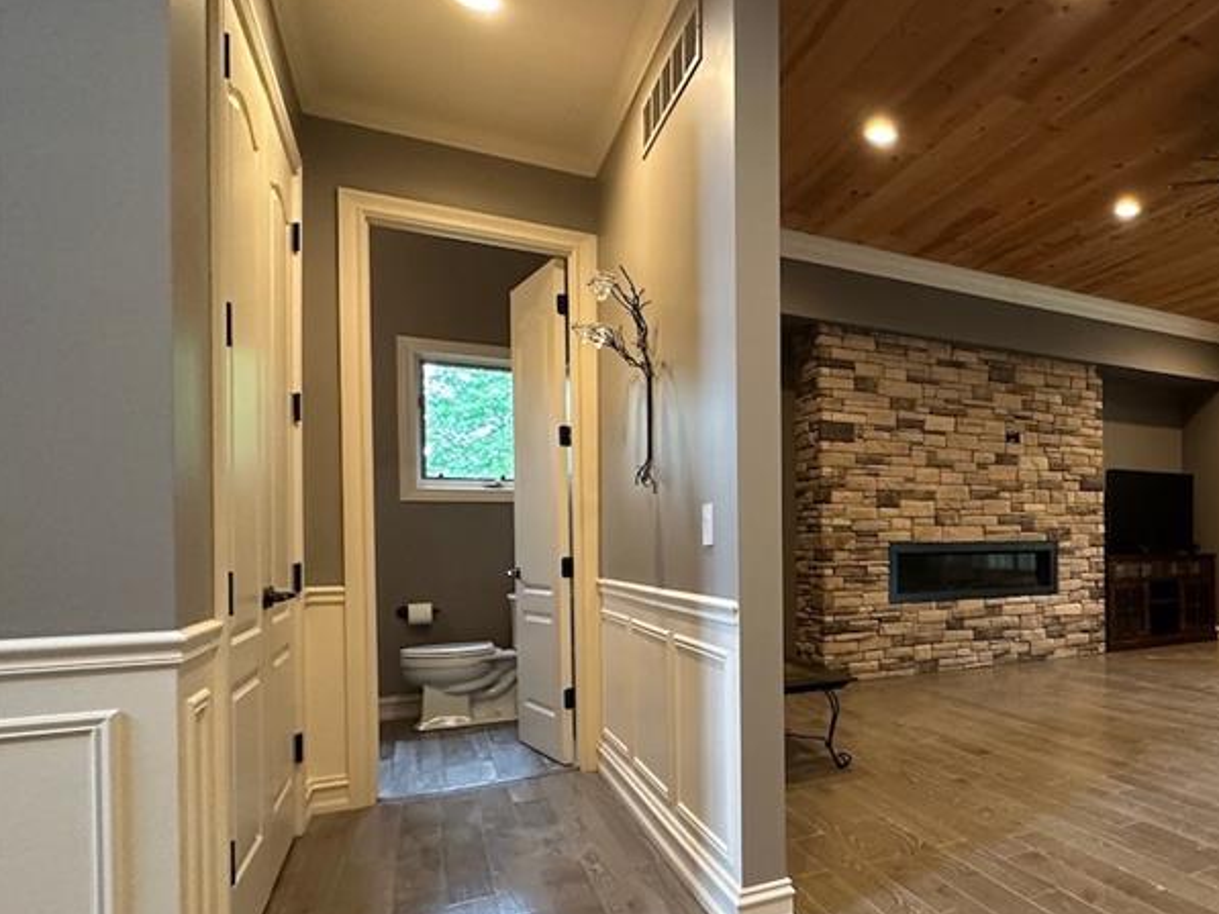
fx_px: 845
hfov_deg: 63.0
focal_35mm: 24
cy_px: 545
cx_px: 1037
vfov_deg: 56.4
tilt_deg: +0.3
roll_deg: +0.8
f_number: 2.2
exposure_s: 1/60
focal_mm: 2.22
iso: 500
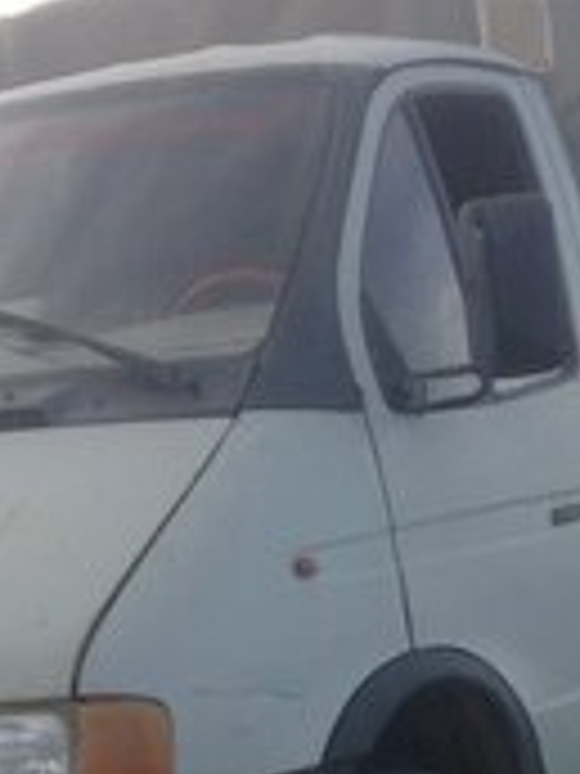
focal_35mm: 95
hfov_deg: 15.5
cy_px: 994
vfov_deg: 19.2
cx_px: 454
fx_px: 2122
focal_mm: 4.12
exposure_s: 1/258
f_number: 2.4
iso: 50
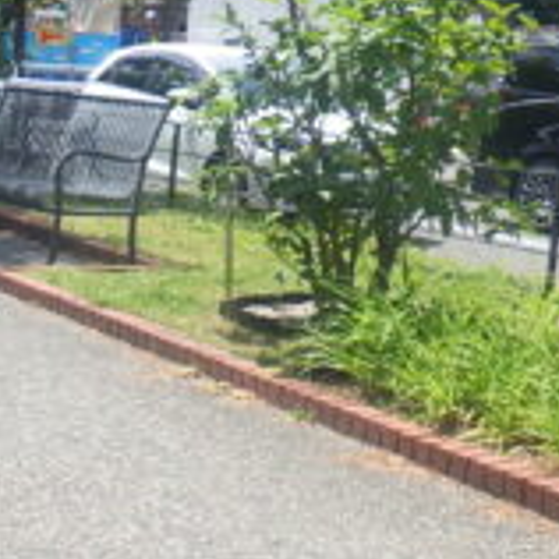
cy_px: 306
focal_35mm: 89
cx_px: -193
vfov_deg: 19.5
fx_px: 1626
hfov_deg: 18.1
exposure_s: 1/500
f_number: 4.2
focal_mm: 5
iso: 125
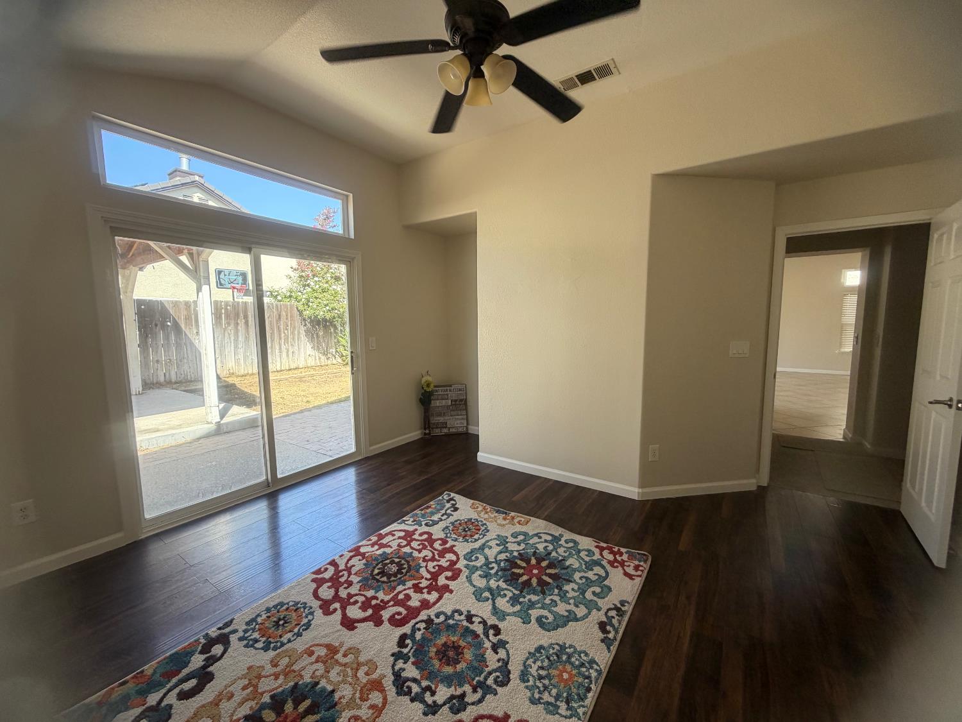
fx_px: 389
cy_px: 361
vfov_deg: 85.7
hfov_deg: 102.1
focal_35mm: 14
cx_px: 481
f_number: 2.2
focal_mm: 2.22
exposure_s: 1/121
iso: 80
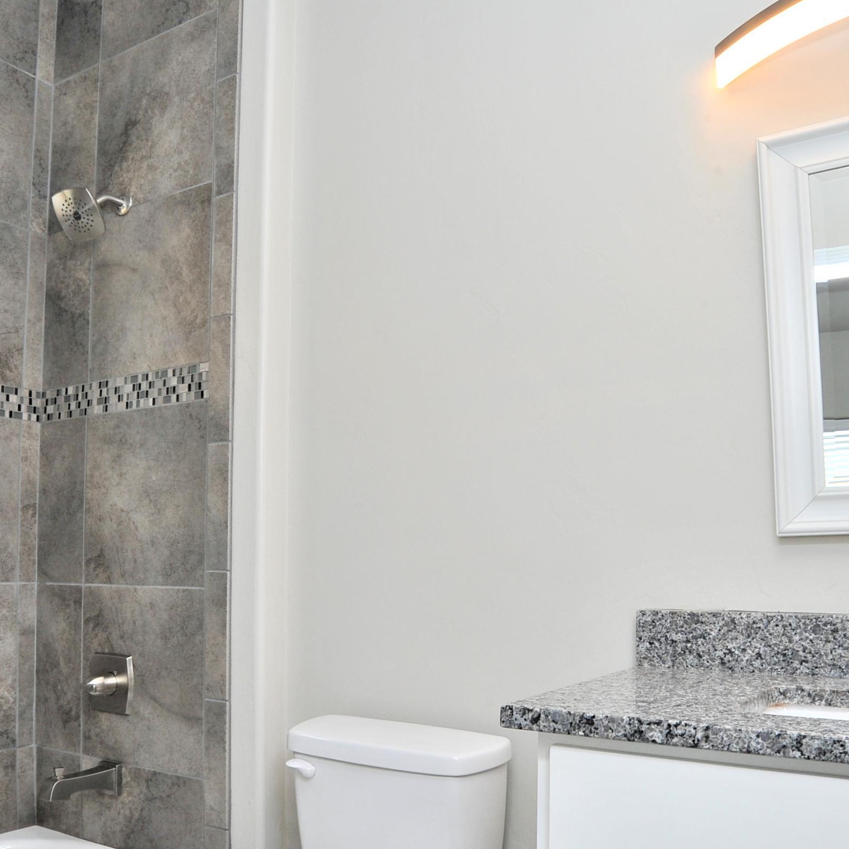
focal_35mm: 29
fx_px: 805
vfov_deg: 55.2
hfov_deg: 55.6
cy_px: 511
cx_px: 391
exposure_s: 1/30
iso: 640
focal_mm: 18
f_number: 14
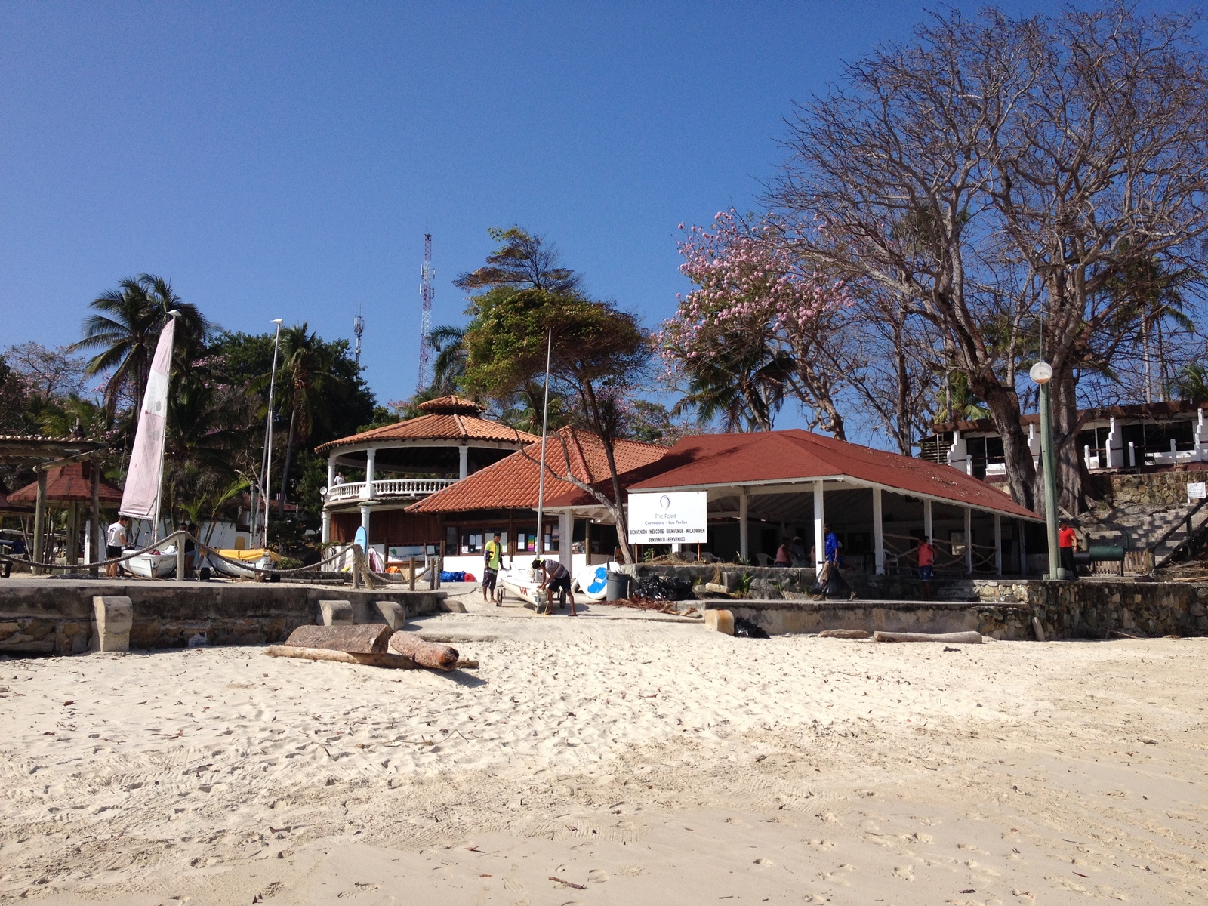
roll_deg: +0.9
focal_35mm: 35
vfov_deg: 40.7
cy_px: 453
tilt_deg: +4.1
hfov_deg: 52.6
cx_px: 604
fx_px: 1221
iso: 50
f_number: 2.4
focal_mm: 4.28
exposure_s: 1/2762
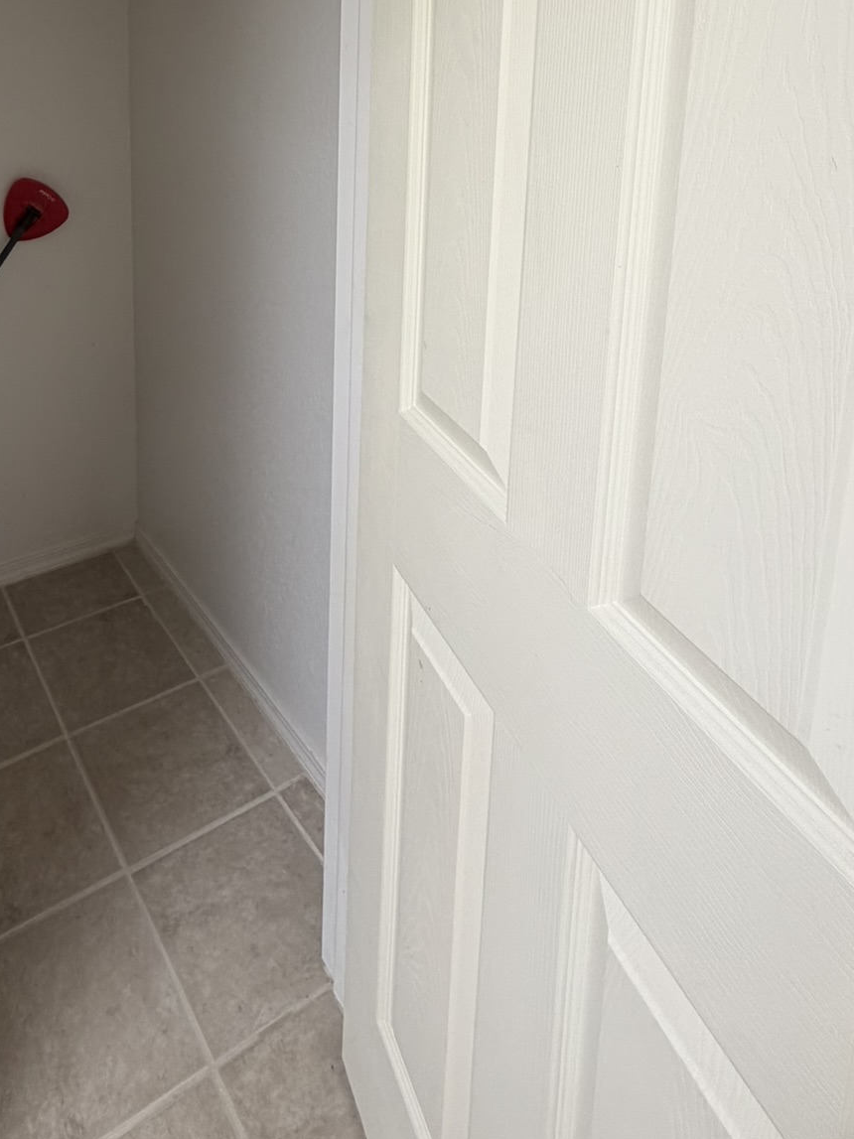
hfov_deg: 52.2
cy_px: 174
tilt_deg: -10.3
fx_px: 823
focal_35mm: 25
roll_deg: +0.0
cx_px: 203
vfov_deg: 61.5
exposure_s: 1/121
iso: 125
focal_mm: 2.22
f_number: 2.2
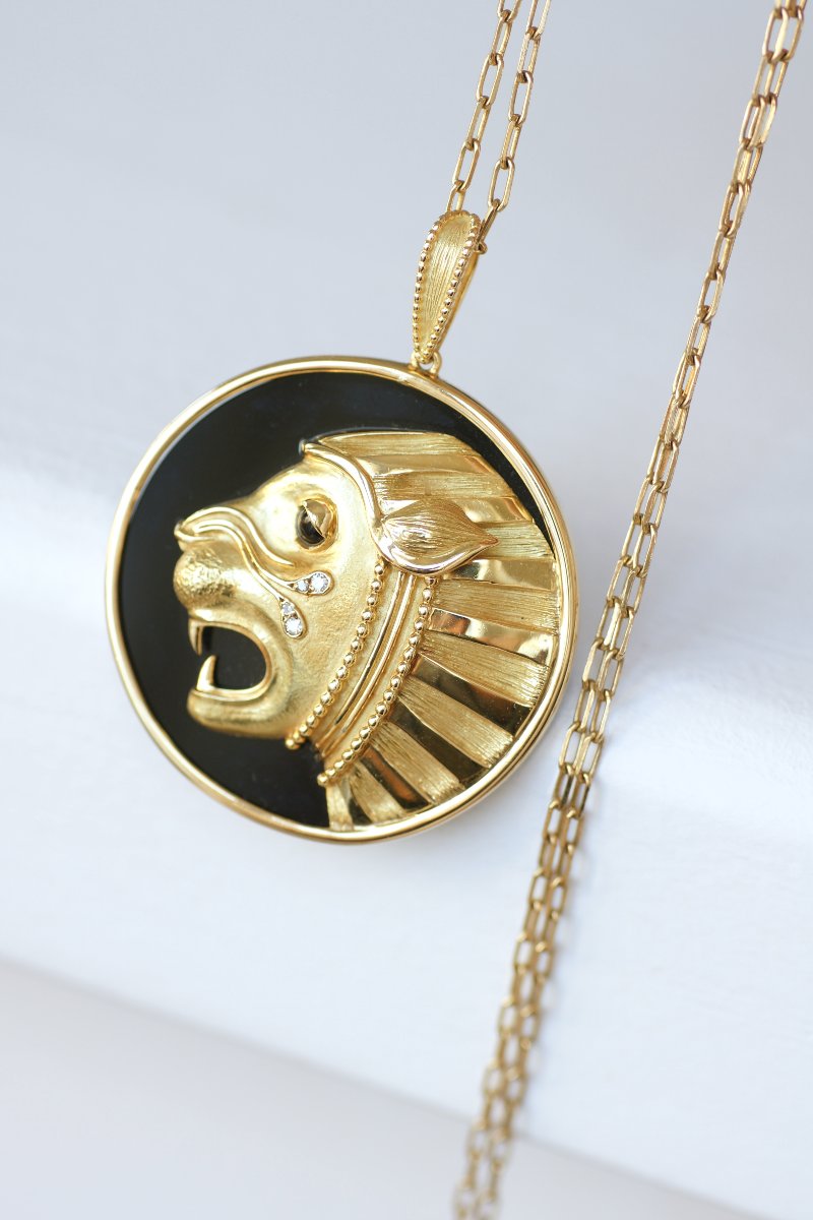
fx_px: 3557
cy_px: 610
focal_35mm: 105
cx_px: 406
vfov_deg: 19.5
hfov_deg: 13.0
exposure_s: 1/125
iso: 200
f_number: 3.2
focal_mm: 70
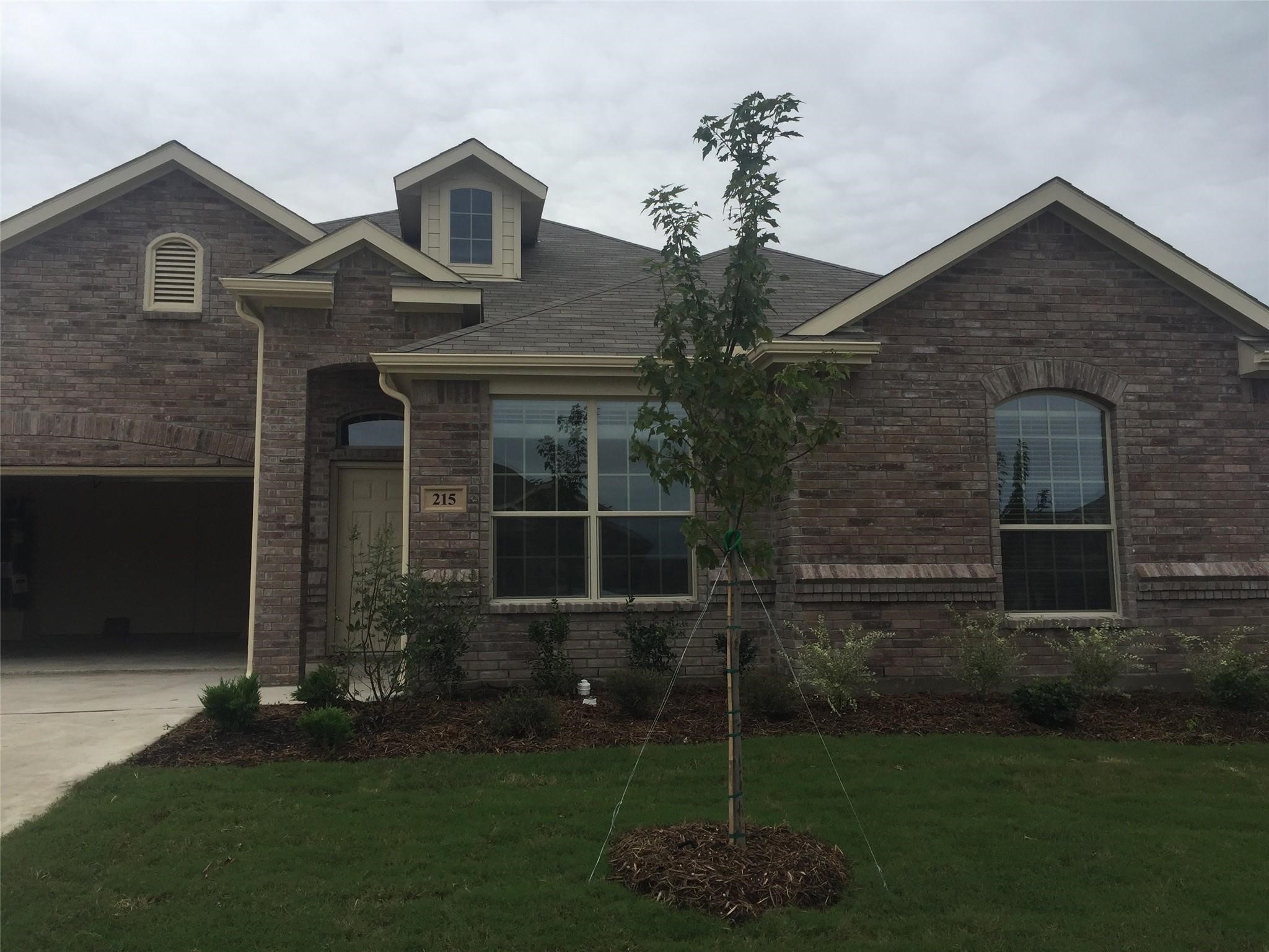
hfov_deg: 61.7
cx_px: 634
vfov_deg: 48.2
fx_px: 1063
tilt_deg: +7.8
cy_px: 476
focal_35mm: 29
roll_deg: -0.8
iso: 32
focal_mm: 4.15
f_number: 2.2
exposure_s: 1/2326
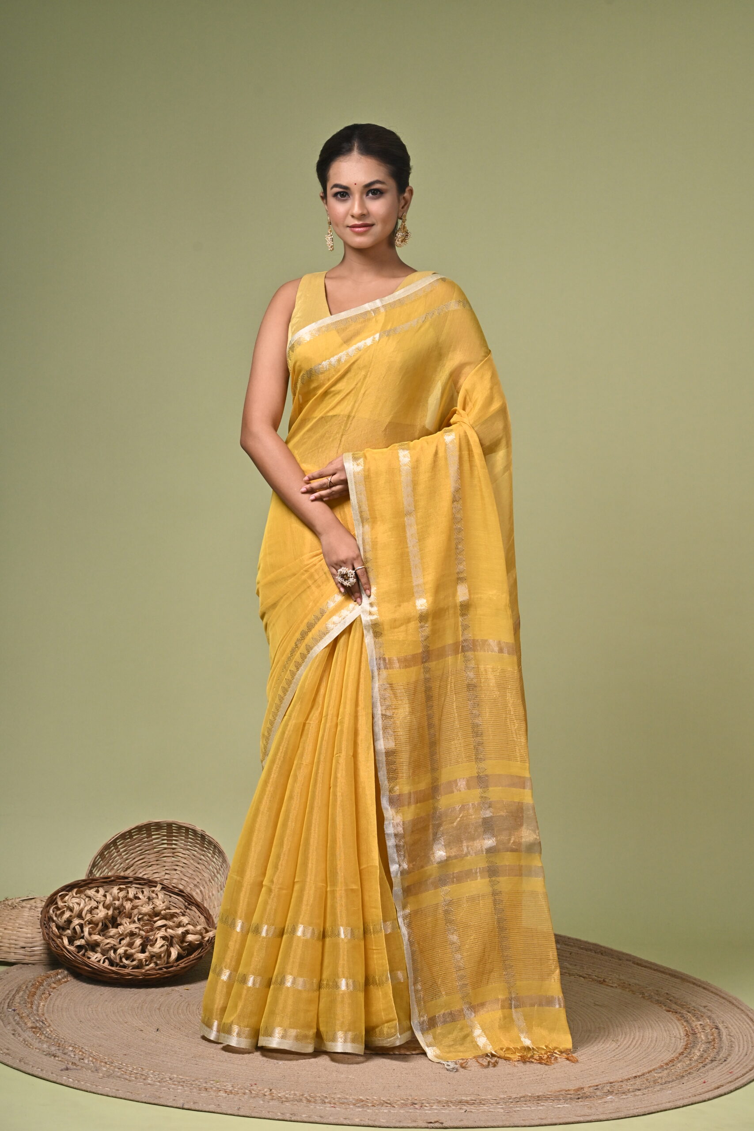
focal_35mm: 85
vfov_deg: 23.9
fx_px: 2670
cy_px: 566
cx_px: 377
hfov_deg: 16.1
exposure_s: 1/160
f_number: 8
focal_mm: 85
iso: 400
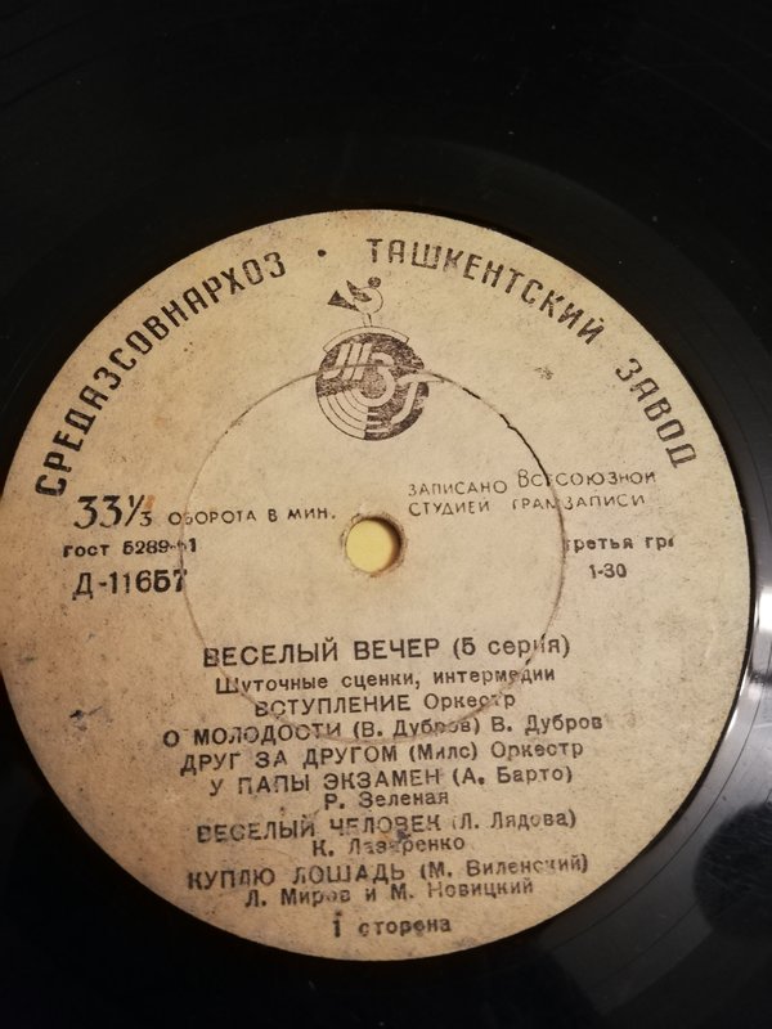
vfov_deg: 67.3
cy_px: 514
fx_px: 773
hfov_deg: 53.1
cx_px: 386
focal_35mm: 26
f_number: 2.2
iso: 640
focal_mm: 3.81
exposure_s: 1/16.7
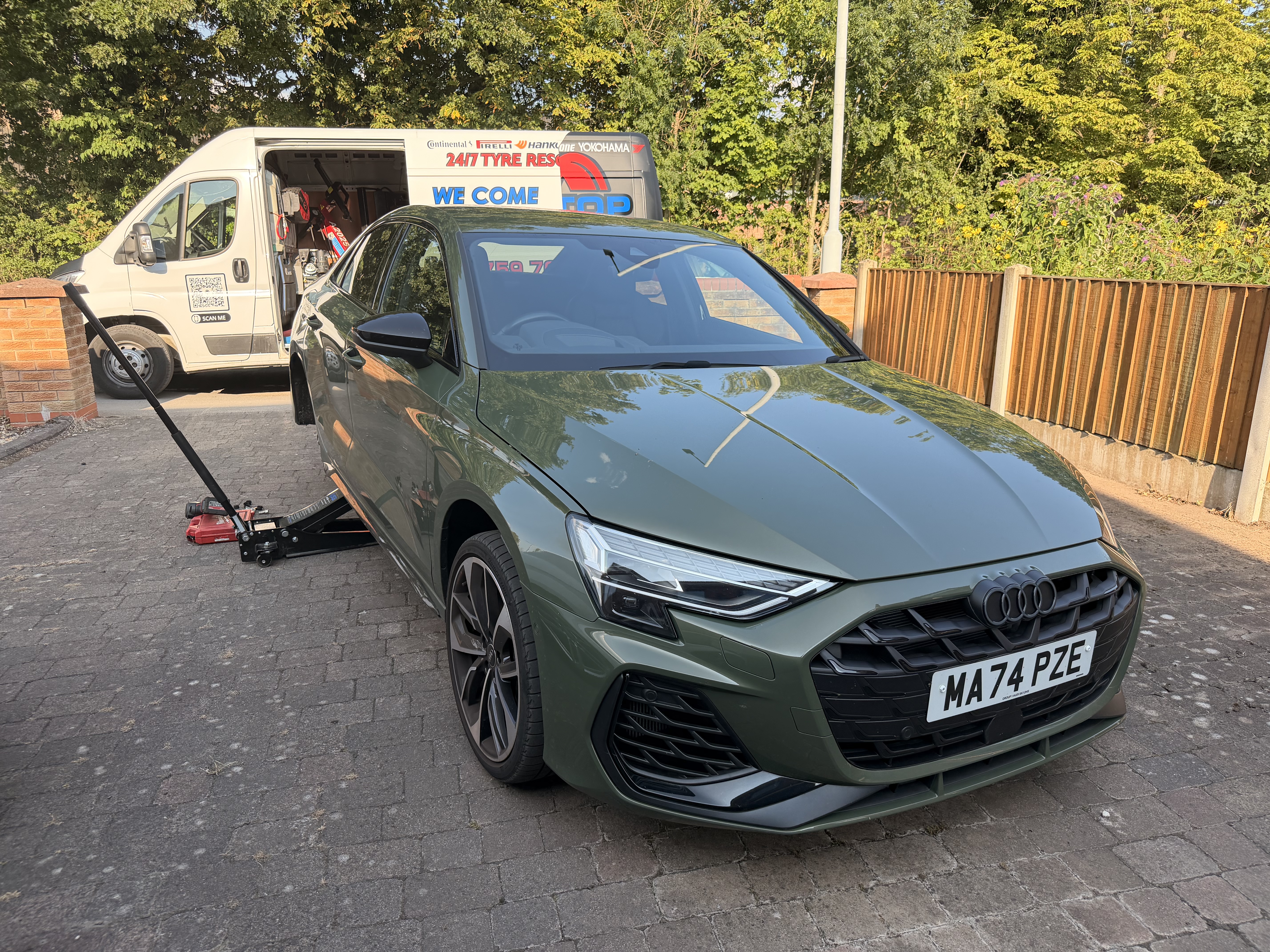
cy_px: 476
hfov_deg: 71.6
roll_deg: +0.8
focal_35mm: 24
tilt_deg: -14.4
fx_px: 881
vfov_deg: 56.8
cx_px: 635
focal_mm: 6.76
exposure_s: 1/1292
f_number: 1.78
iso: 100
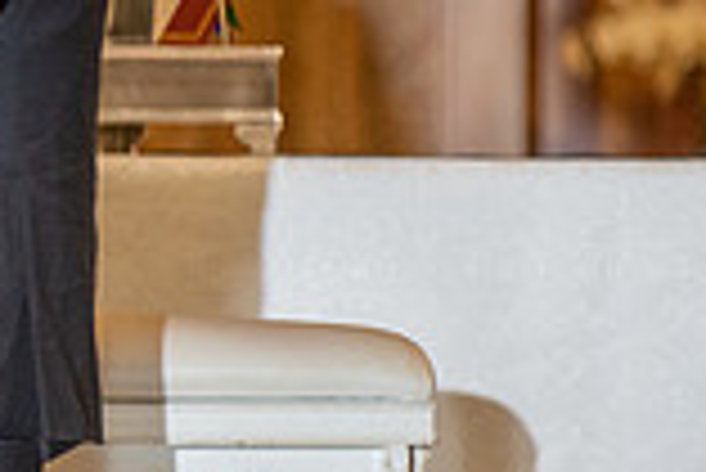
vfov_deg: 1.6
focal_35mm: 870
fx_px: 17077
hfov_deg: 2.4
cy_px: 5
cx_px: -596
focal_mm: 200
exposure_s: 1/200
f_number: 2.8
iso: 1000
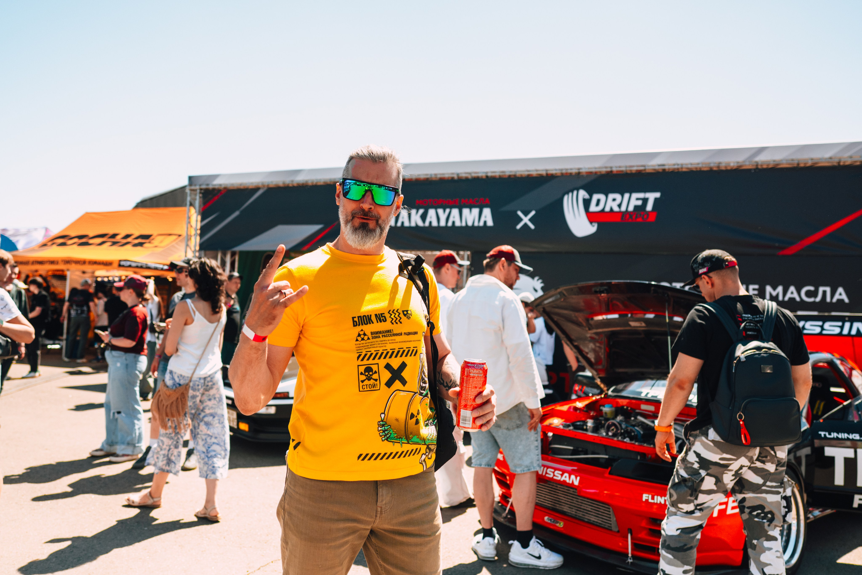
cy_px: 268
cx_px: 427
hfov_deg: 68.1
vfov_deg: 48.5
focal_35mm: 27
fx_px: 637
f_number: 2.5
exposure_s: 1/8000
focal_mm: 24
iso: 800
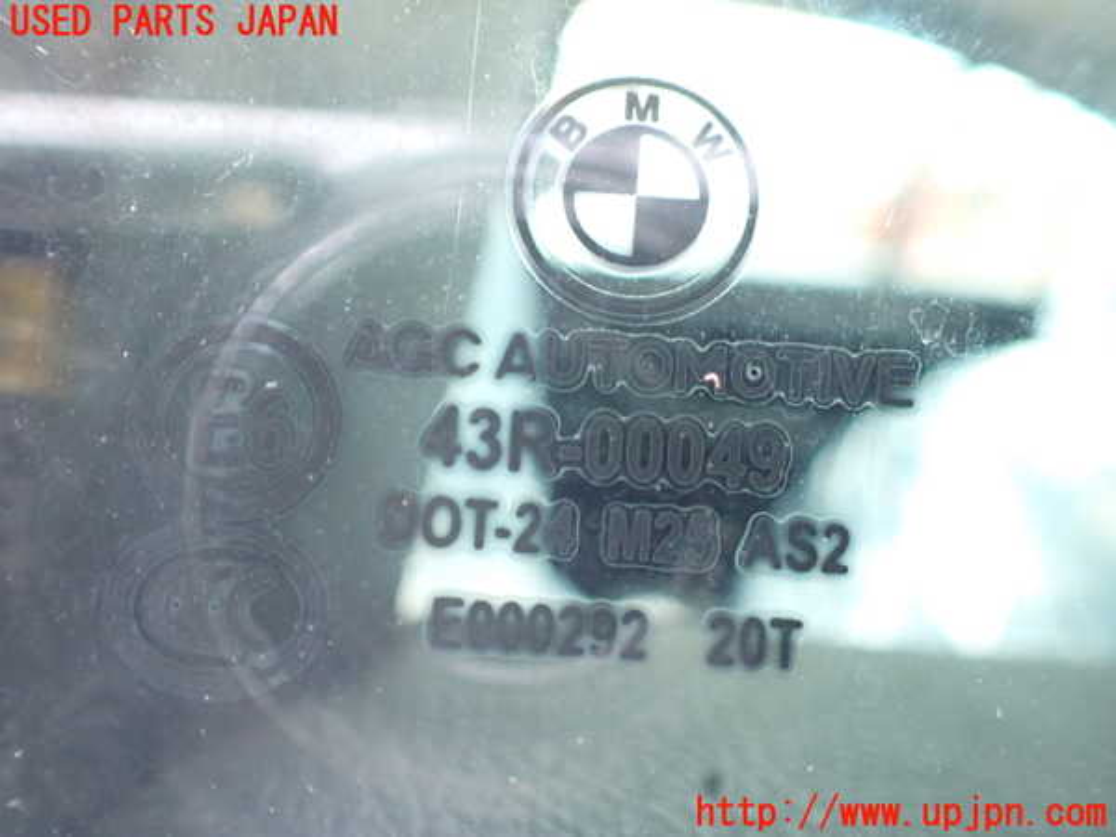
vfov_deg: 46.8
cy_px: 418
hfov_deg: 60.0
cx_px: 558
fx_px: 967
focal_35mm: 30
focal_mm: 5.4
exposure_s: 1/50
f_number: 2.3
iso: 800
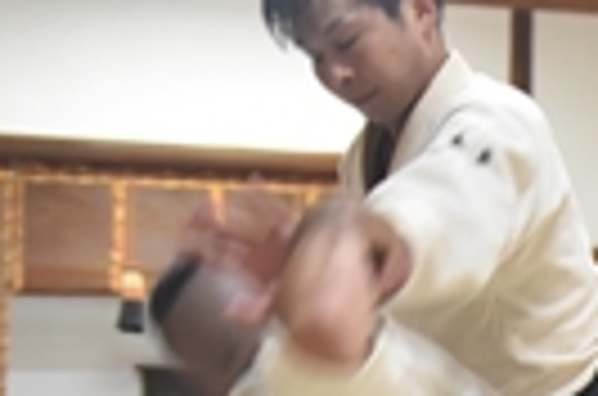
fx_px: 2436
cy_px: 506
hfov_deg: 13.7
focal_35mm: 147
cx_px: 670
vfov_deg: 9.1
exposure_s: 1/60
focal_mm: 26
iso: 2000
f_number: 4.5
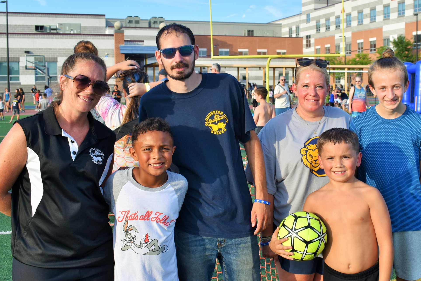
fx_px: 608
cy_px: 143
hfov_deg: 38.0
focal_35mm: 52
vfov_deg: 26.0
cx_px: 262
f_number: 8
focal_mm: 26
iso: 140
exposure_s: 1/250
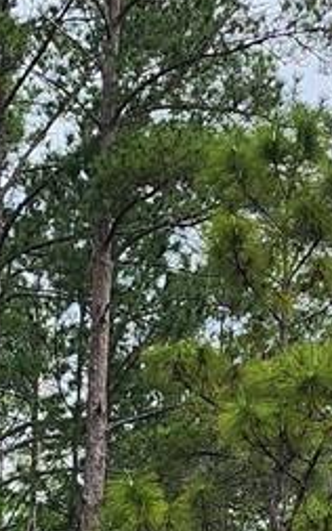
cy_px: 957
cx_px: 202
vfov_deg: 12.0
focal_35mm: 161
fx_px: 2332
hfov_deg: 8.1
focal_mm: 5
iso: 50
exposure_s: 1/1869
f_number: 1.8
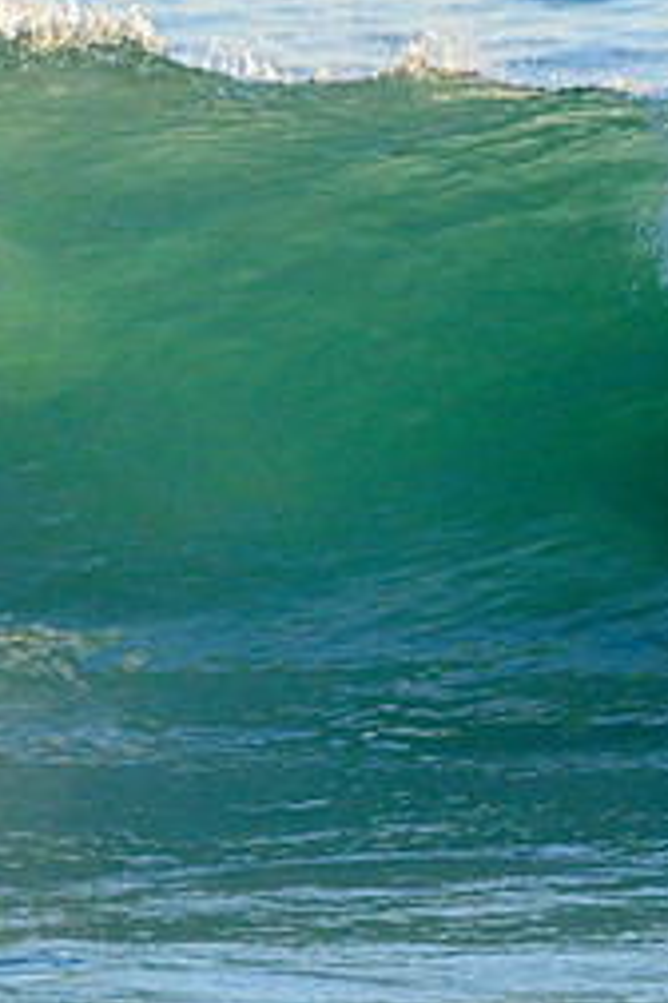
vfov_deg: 1.2
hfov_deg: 0.8
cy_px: 392
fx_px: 48064
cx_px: -441
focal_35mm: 1727
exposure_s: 1/2000
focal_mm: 500
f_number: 5.6
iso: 720
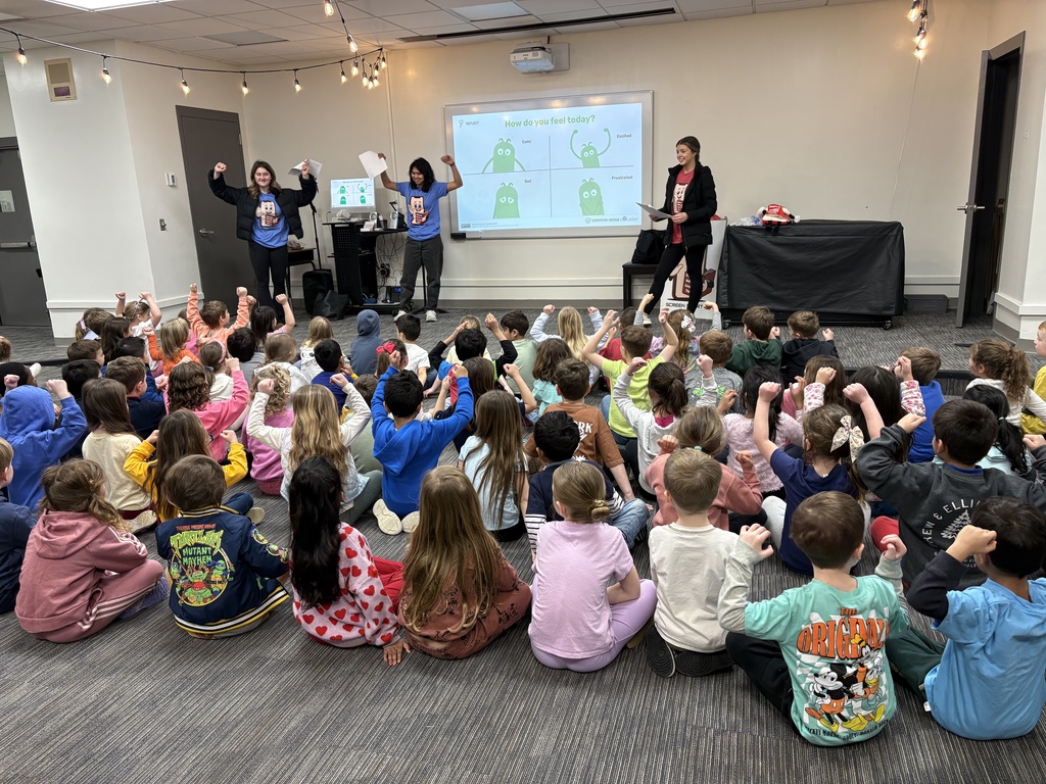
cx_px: 523
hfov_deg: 67.3
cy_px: 392
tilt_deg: -14.3
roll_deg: +2.4
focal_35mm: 26
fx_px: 786
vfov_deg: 53.1
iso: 125
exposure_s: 1/60
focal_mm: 5.96
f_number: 1.6
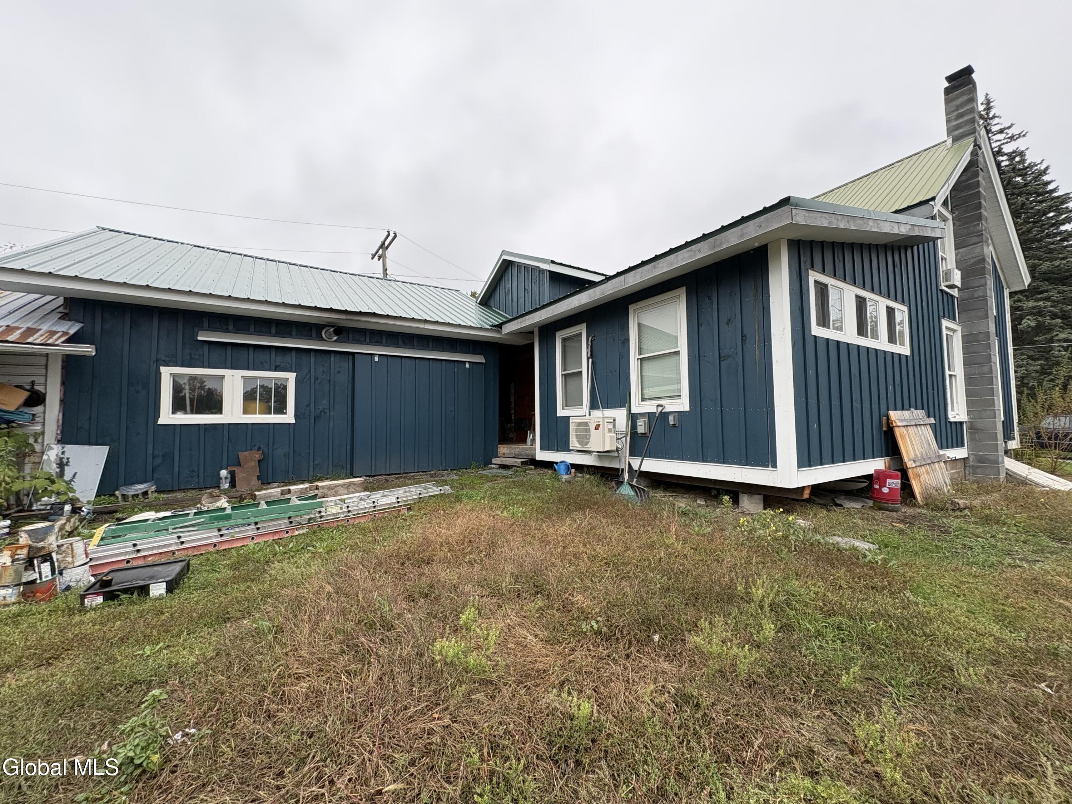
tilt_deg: +2.7
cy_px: 402
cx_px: 536
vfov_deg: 85.7
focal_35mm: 14
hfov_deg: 102.1
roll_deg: +0.8
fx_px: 434
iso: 64
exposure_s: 1/591
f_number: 2.2
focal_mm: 2.22
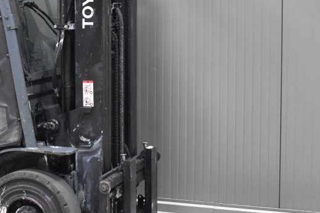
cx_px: 1
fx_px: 828
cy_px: 52
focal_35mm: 93
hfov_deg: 21.1
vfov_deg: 14.6
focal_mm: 27
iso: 1600
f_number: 4
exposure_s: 1/40
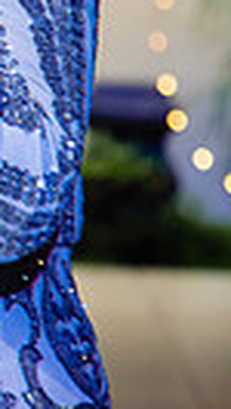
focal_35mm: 393
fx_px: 4271
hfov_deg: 3.0
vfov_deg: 5.4
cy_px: -183
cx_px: -517
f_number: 5
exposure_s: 1/200
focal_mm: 86
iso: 2000
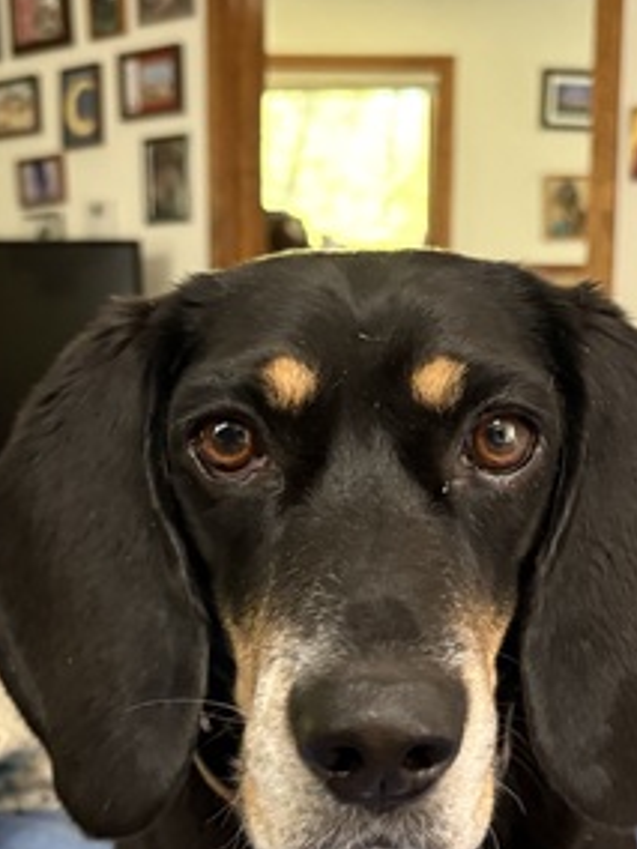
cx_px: 353
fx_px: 1349
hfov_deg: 26.5
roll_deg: +1.3
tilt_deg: -10.3
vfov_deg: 34.2
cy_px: 640
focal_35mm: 55
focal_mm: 5.96
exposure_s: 1/60
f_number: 1.6
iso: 500
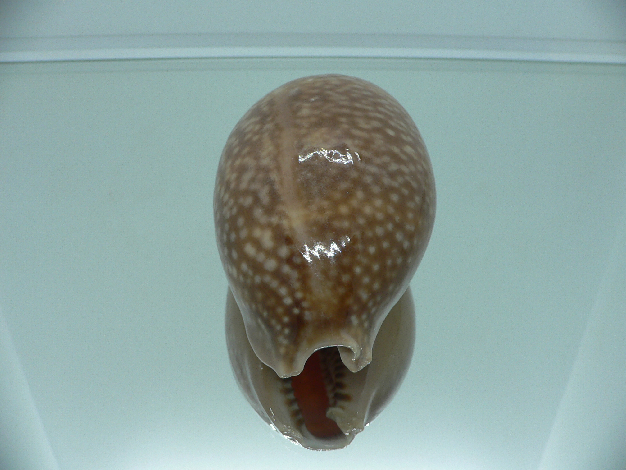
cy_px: 235
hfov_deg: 52.6
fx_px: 633
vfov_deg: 40.7
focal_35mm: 35
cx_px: 313
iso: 80
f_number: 2.8
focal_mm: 4.6
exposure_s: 1/60
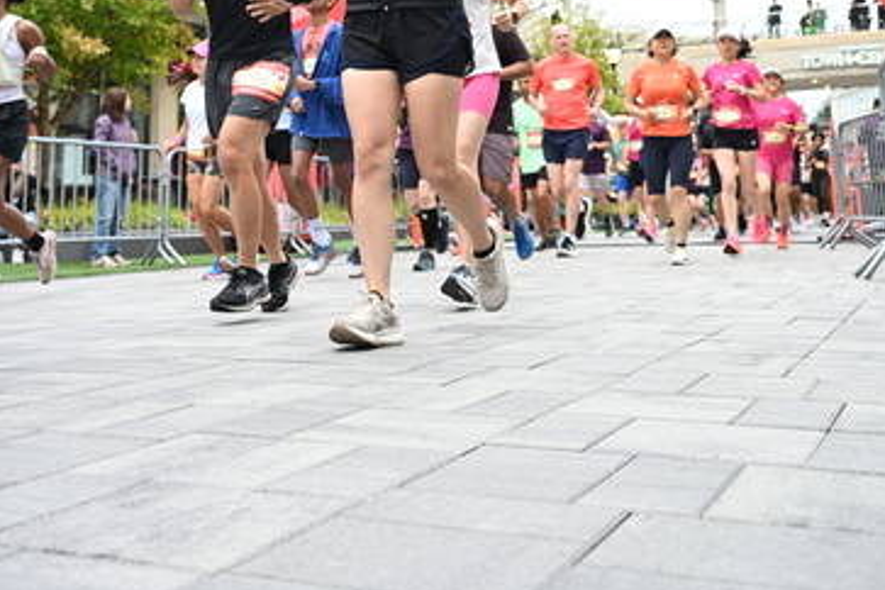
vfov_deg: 27.1
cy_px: 7
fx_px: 1155
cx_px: 445
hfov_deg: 41.9
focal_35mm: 47
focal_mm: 31
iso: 2000
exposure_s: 1/640
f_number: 4
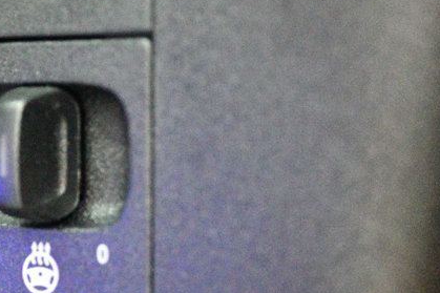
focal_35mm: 127
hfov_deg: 15.9
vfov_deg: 10.7
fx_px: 1552
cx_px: 23
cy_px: 275
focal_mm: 35
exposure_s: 1/20
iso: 12800
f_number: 5
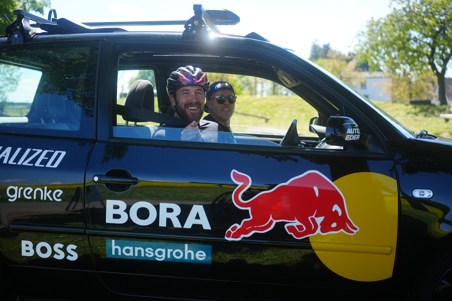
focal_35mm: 40
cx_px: 226
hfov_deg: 48.5
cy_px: 150
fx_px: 502
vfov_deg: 33.4
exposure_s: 1/1000
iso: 200
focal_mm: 40
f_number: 2.5
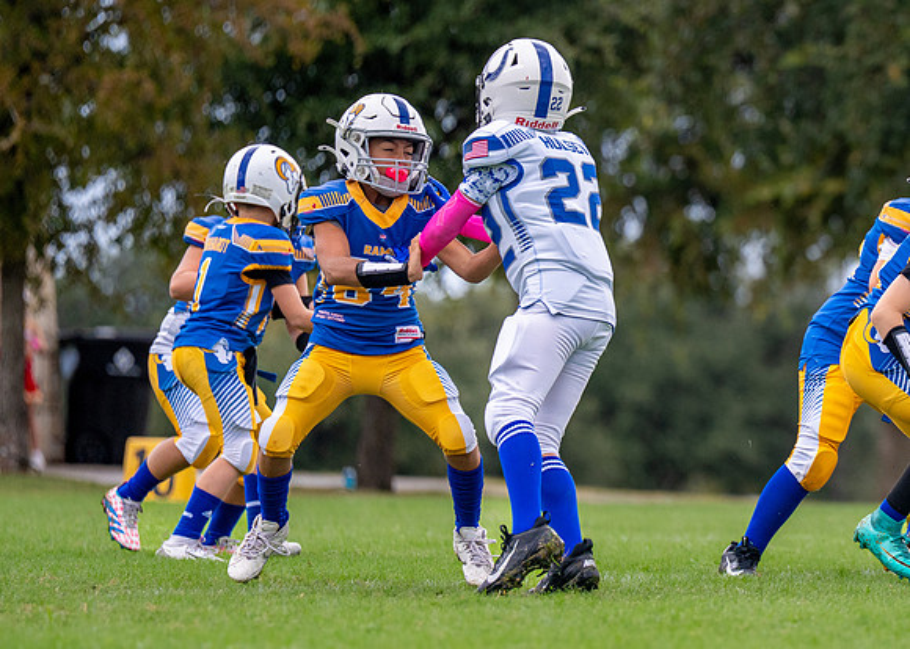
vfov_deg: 3.4
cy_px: 269
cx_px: 989
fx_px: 11064
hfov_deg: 4.7
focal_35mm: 428
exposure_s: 1/1600
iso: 400
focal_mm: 200
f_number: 2.8
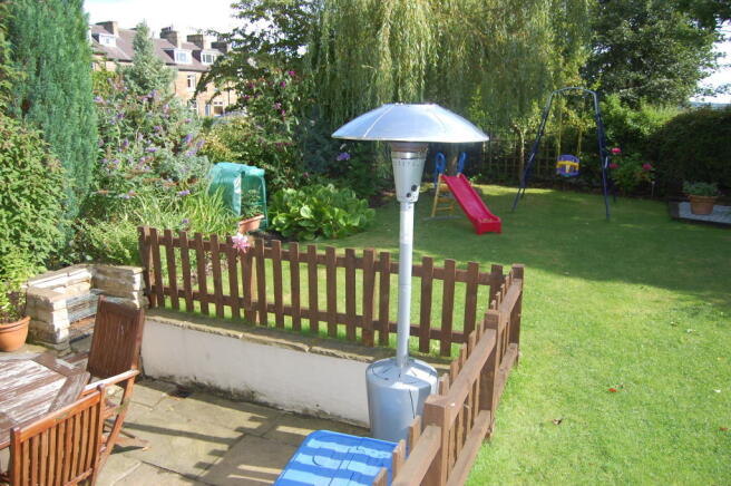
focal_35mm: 27
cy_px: 243
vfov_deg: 47.8
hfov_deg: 67.4
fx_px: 548
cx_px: 366
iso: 200
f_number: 4
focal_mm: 18
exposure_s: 1/500
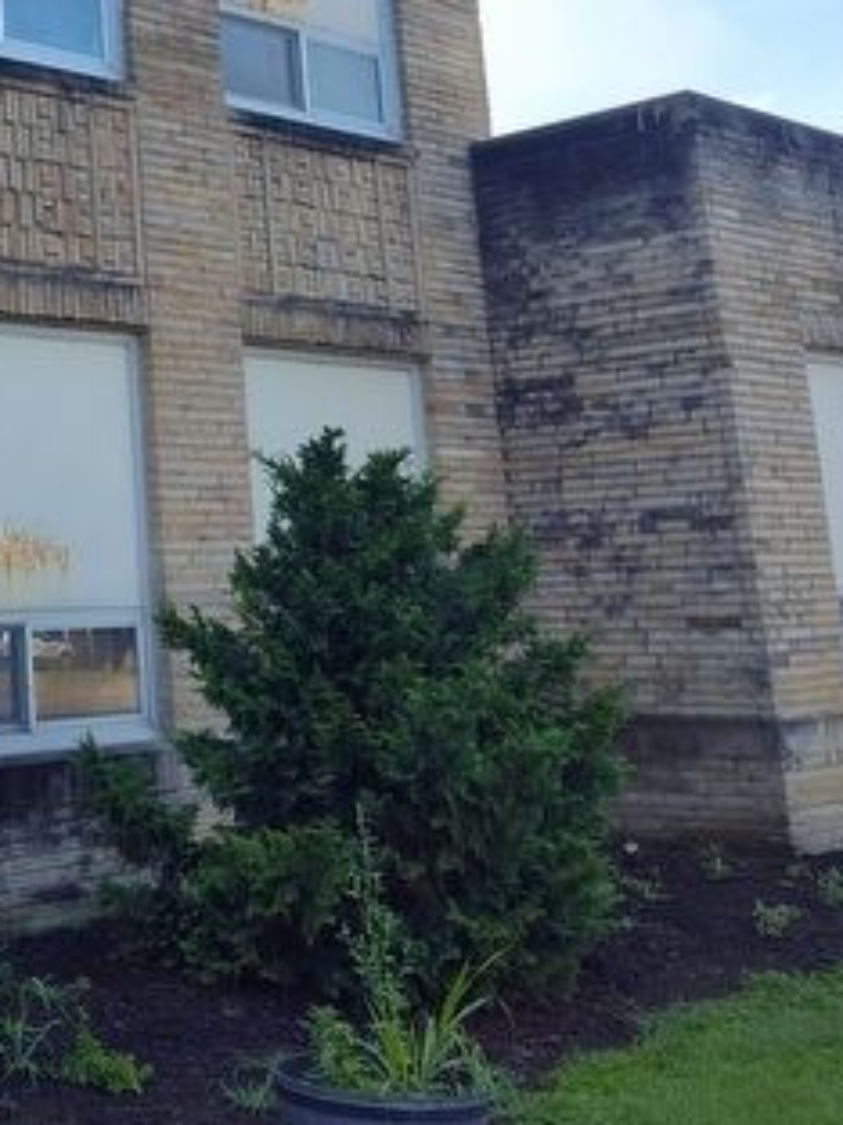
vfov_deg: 31.5
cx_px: -126
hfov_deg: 23.1
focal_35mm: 59
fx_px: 1916
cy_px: 166
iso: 100
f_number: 1.8
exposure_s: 1/710
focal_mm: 5.56
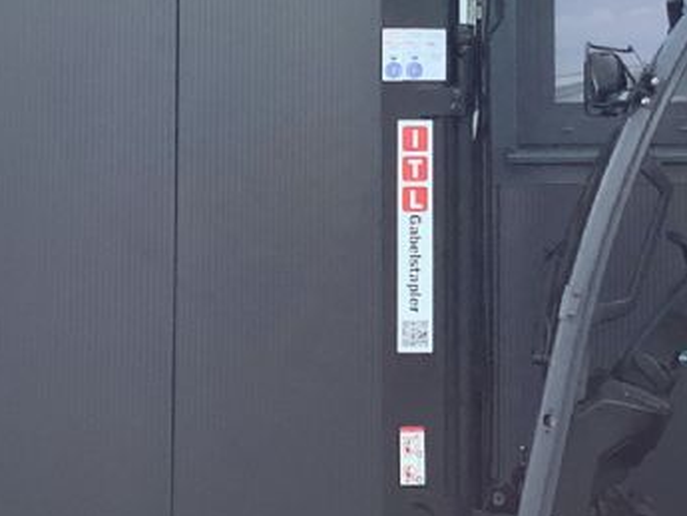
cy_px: 16
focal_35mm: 115
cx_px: 562
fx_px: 2283
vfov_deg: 12.7
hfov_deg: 17.0
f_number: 2.4
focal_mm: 3.3
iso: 25
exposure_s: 1/306
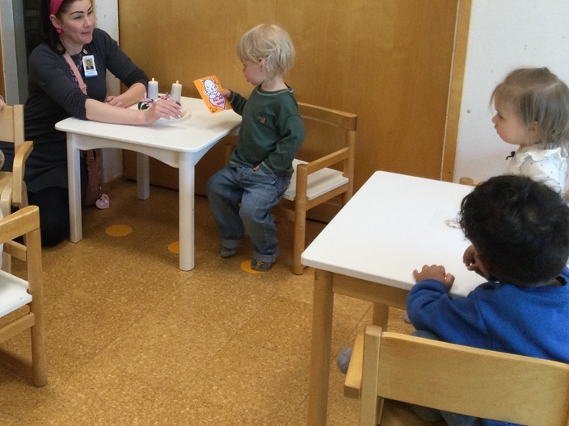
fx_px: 773
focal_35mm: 47
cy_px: 105
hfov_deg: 40.0
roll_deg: +0.7
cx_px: 193
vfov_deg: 30.4
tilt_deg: -17.3
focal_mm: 3.3
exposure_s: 1/33
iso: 50
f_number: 2.4
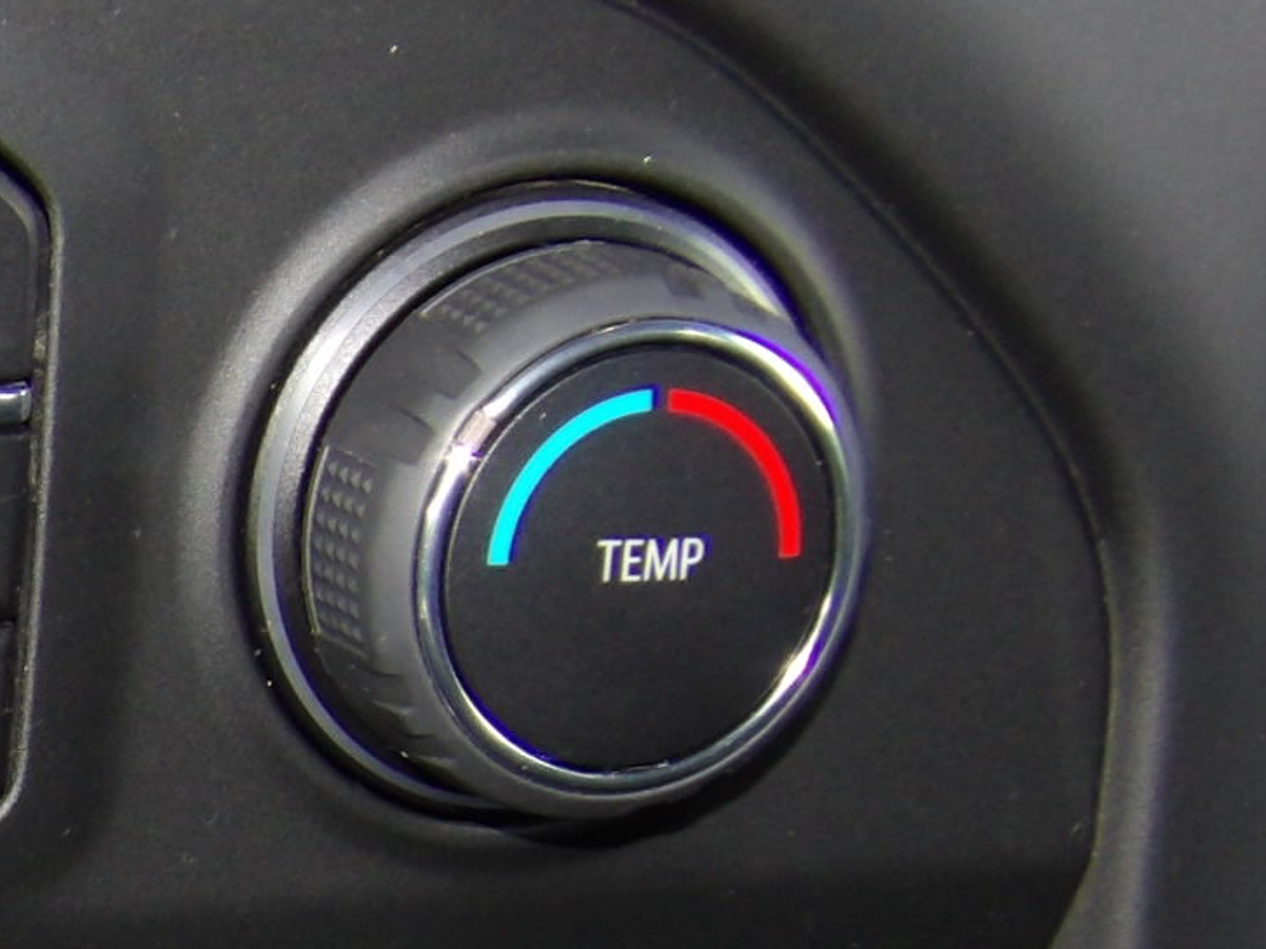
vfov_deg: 7.8
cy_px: 1280
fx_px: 6911
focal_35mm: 189
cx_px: -707
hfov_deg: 10.1
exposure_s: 1/33
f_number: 3.9
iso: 200
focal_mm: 9.5
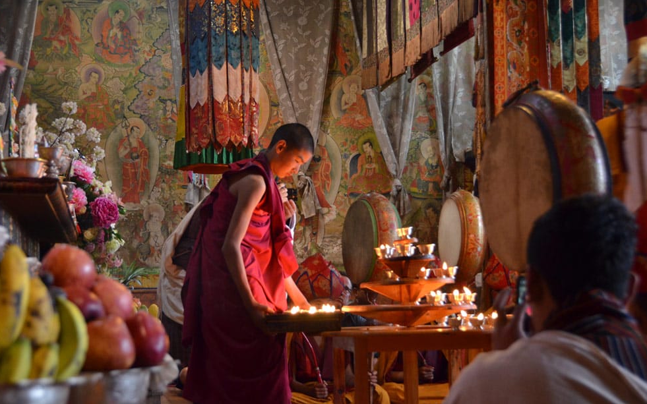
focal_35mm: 56
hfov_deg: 36.3
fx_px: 987
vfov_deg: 23.1
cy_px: 187
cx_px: 322
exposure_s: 1/30
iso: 1250
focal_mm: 36
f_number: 4.2
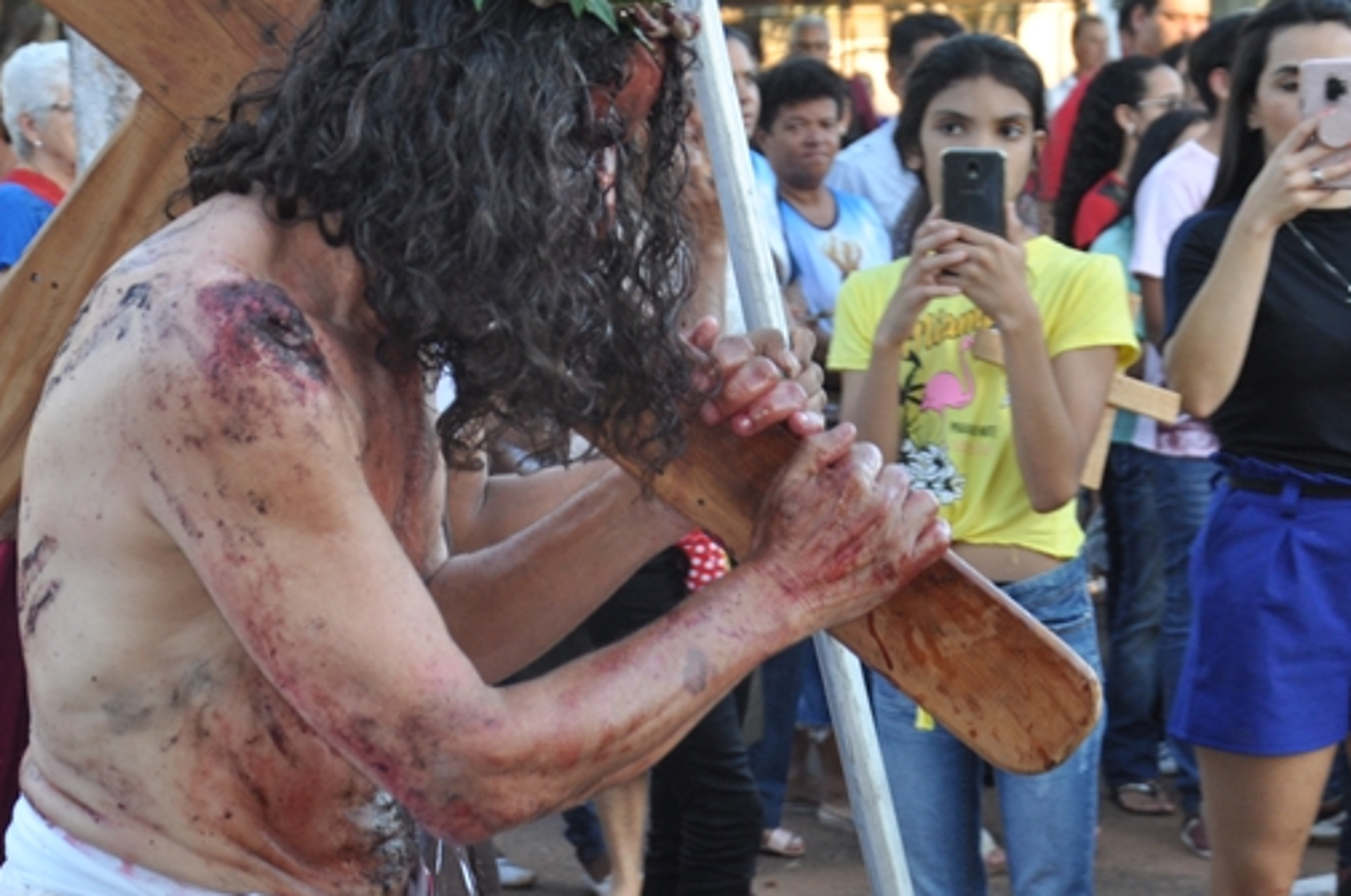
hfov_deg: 18.0
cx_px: 530
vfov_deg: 12.0
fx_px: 4271
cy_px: 408
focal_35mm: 114
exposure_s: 1/200
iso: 640
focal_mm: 48
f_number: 5.6
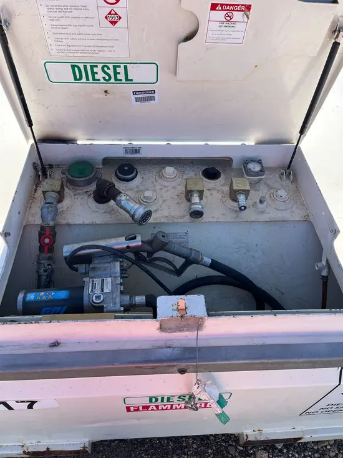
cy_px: 229
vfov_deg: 67.3
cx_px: 172
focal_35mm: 26
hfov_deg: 53.1
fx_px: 343
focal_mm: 5.1
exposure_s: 1/1106
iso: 50
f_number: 1.6
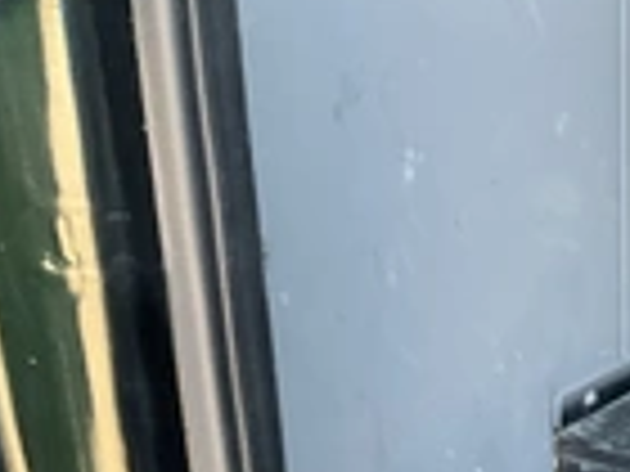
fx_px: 1511
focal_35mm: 83
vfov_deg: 17.0
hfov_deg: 20.9
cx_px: 868
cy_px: 571
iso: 64
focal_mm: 3
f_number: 1.8
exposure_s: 1/69
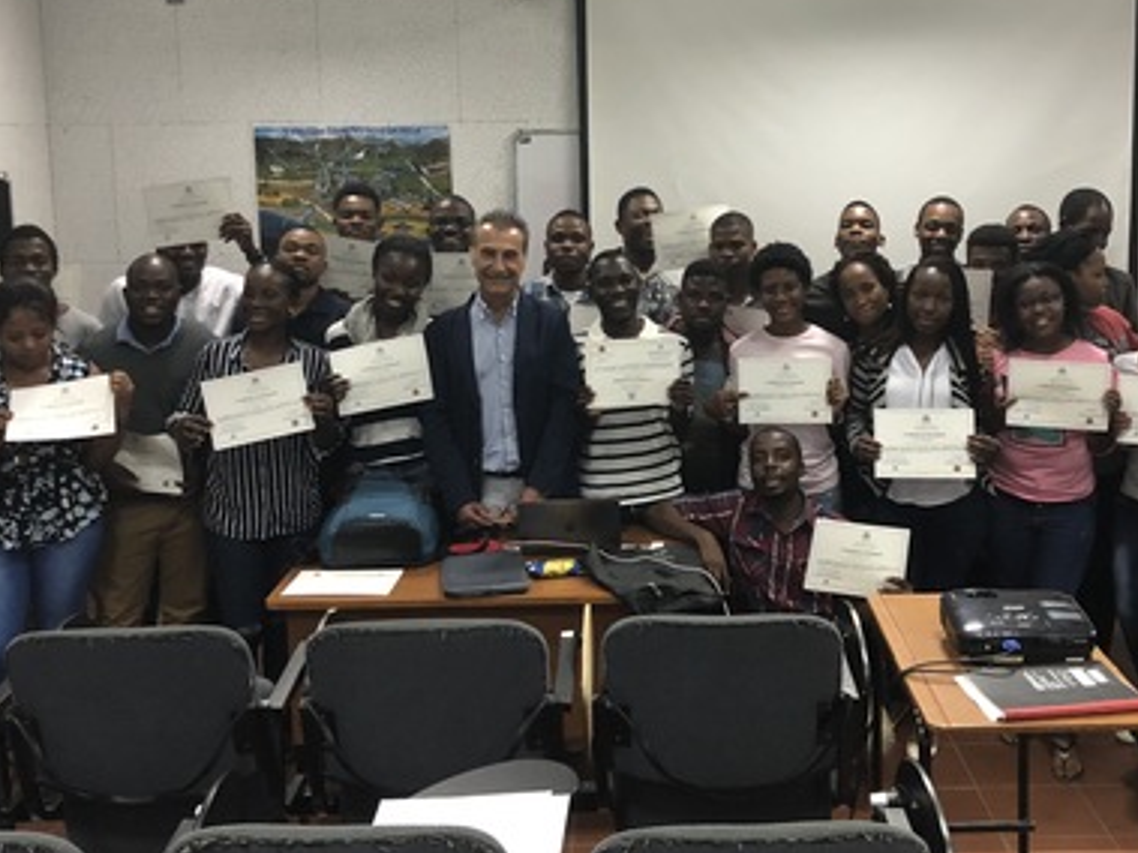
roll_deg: +1.1
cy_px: 339
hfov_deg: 45.6
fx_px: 1347
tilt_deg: -7.0
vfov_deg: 35.0
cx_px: 656
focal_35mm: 41
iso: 100
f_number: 1.8
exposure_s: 1/13
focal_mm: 3.99
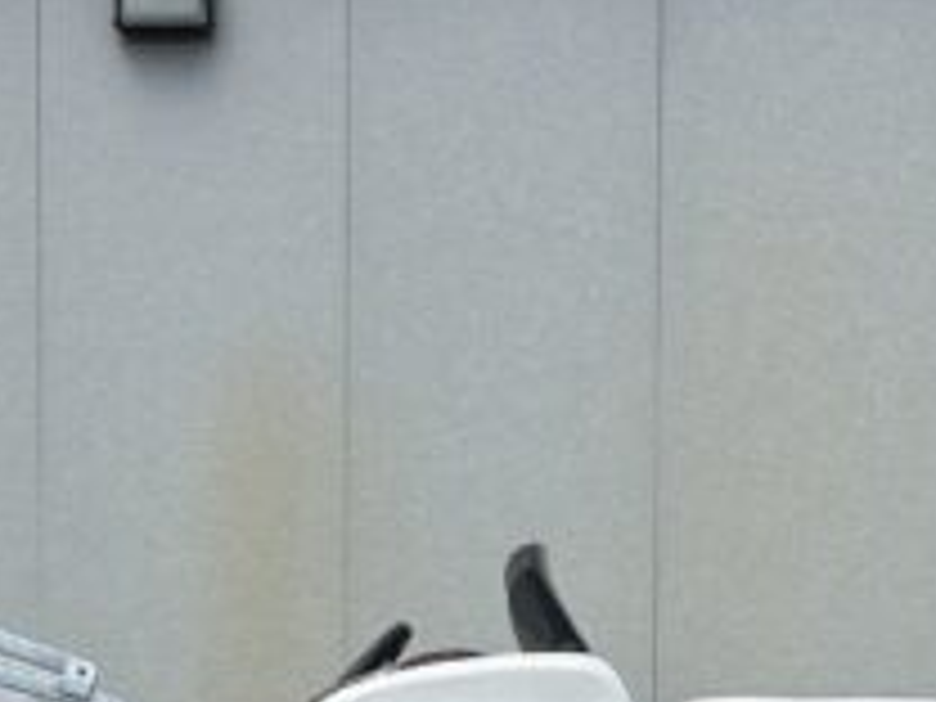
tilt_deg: -0.9
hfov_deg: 15.4
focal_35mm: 128
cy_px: 1030
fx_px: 3461
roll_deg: -0.1
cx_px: 396
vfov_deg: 11.2
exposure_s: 1/3125
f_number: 1.6
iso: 50
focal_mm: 5.96
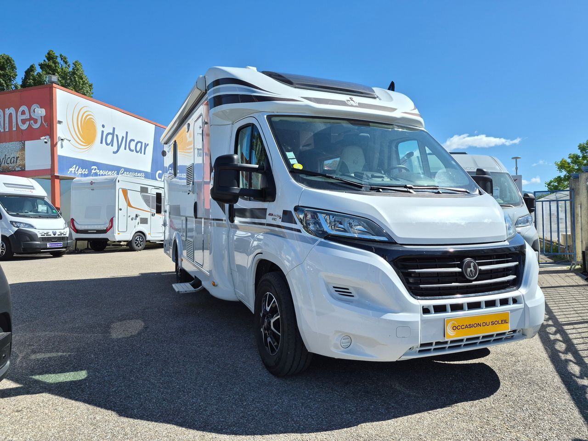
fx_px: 391
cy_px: 220
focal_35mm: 23
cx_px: 294
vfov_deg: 58.9
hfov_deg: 73.9
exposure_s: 1/6992
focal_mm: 5.4
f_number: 1.8
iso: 80
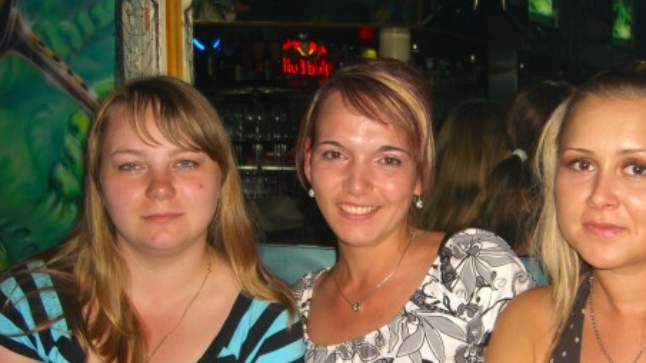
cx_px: 400
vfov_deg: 21.6
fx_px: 942
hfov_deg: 37.6
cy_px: 274
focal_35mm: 55
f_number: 2.8
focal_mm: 7.9
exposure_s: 1/60
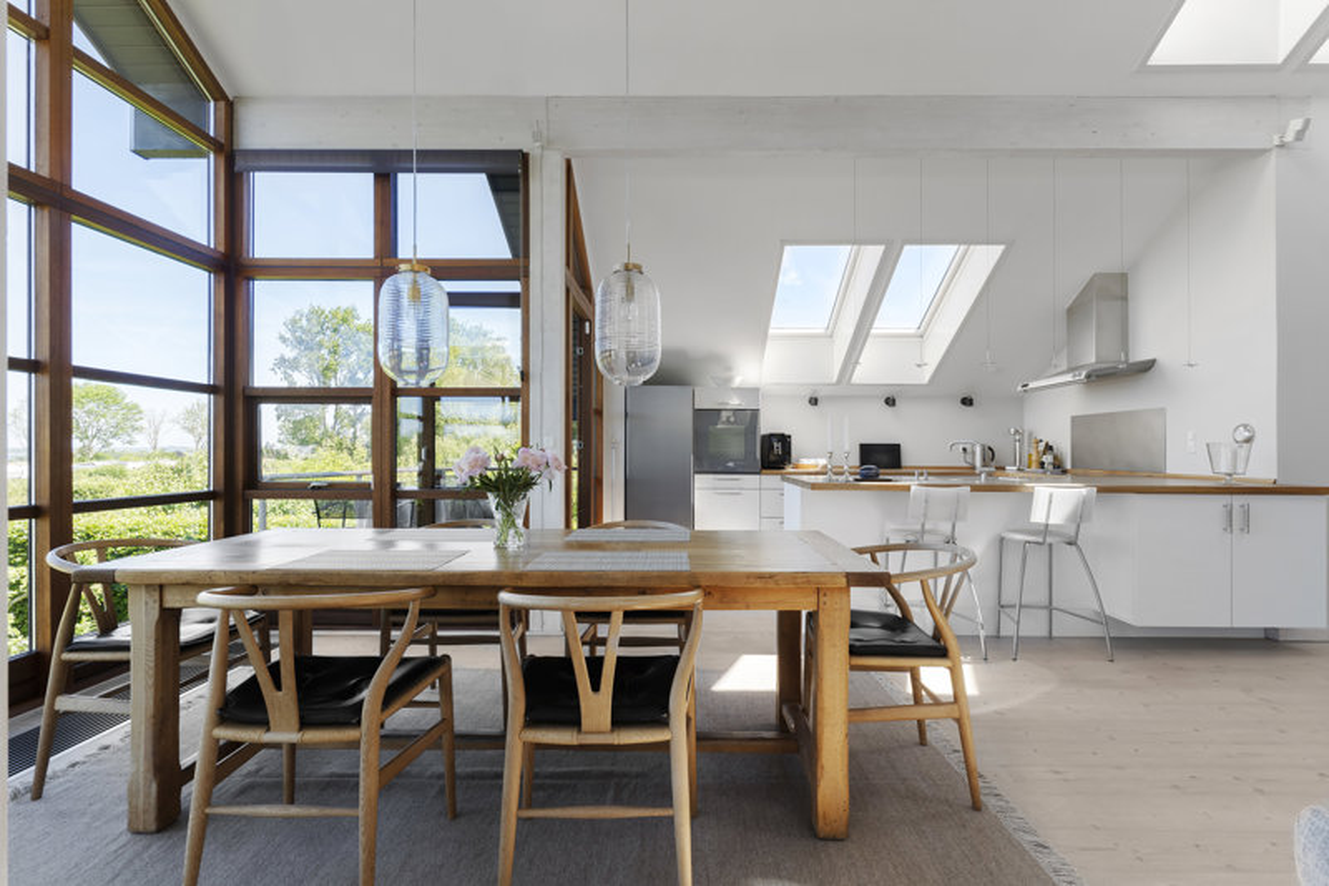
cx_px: 664
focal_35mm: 16
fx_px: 609
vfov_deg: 72.0
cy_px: 443
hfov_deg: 95.0
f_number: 8
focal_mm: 11
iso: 160
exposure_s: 1/10
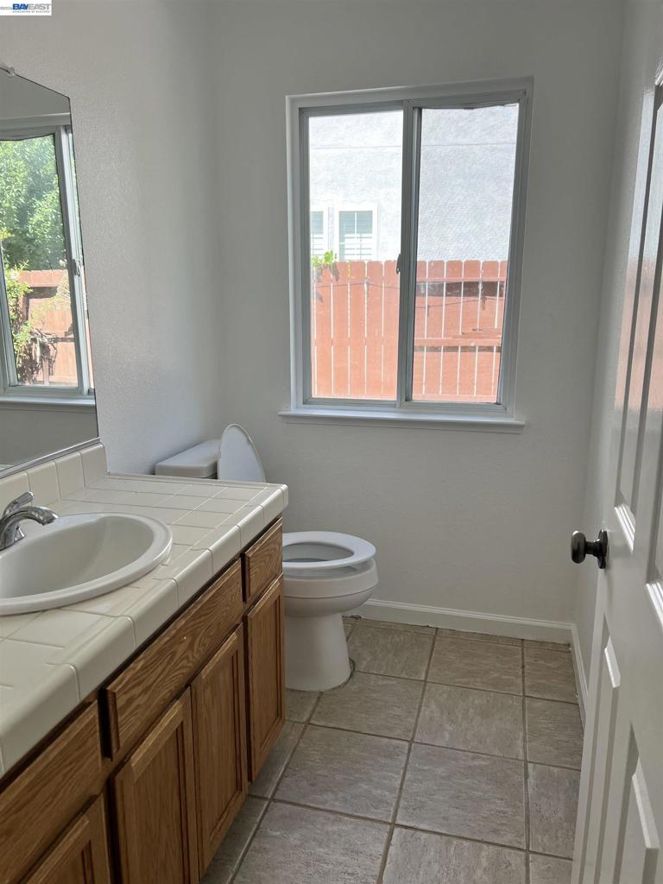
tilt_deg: -11.8
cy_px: 442
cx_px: 332
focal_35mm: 26
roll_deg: +0.6
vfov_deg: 67.3
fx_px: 664
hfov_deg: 53.1
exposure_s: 1/424
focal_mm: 5.7
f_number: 1.5
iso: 50
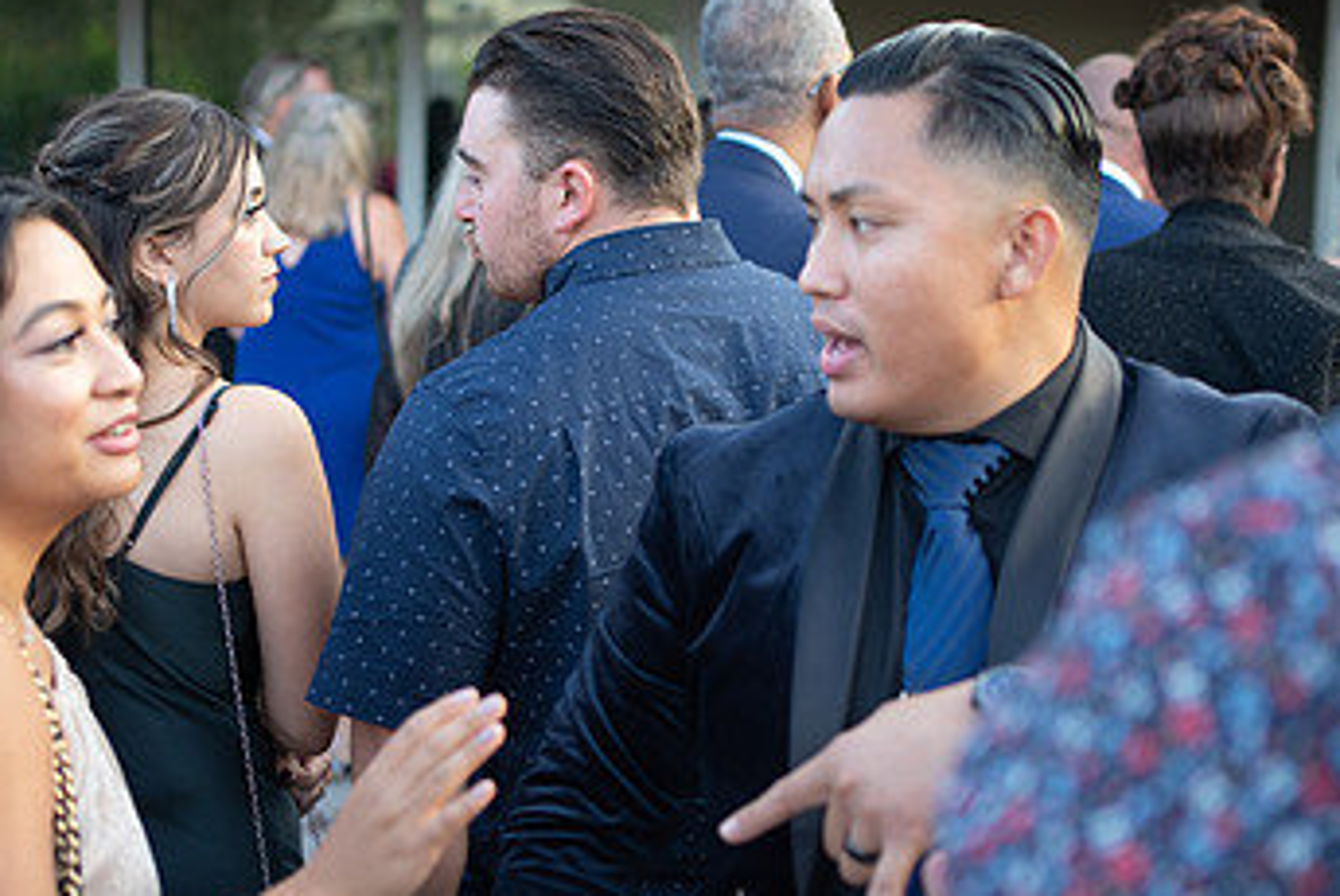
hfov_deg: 33.9
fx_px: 2198
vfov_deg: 23.0
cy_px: 450
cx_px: 748
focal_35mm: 59
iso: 200
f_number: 2.2
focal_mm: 35
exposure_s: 1/200
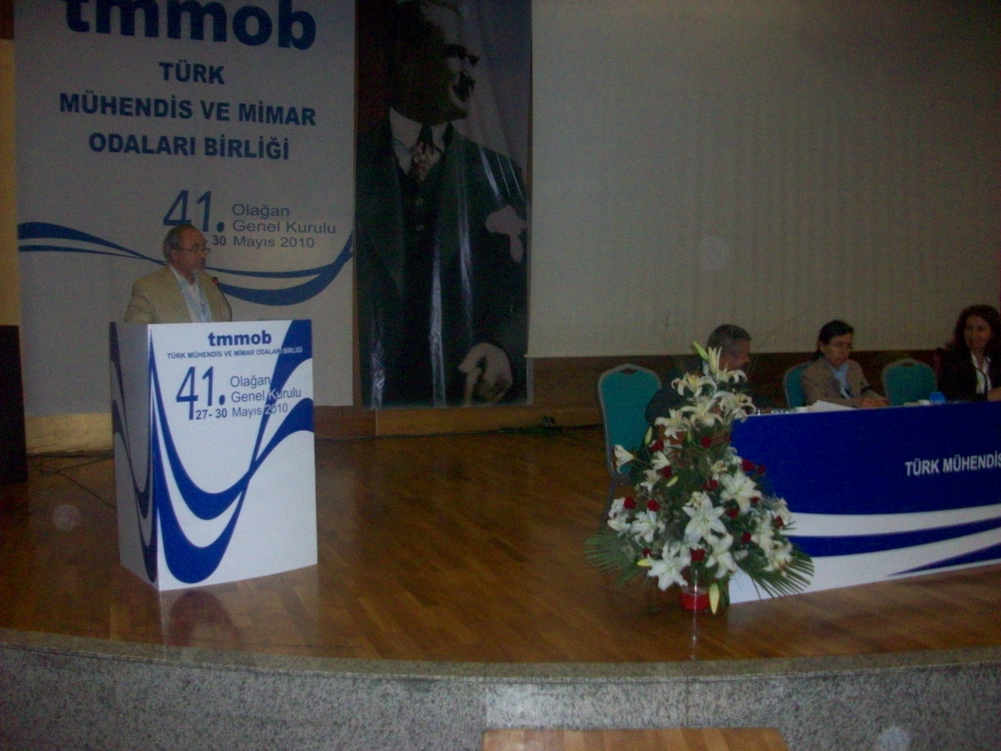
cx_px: 500
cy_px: 376
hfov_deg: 54.0
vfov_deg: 41.8
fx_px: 983
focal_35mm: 34
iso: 320
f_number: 2.8
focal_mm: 5.7
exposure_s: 1/60
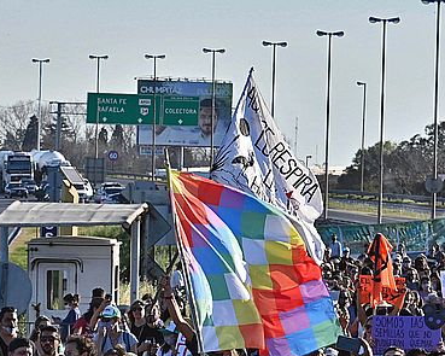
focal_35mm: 325
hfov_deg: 5.9
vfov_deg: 4.8
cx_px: 98
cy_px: 314
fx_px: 4279
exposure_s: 1/500
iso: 400
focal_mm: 125
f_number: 9
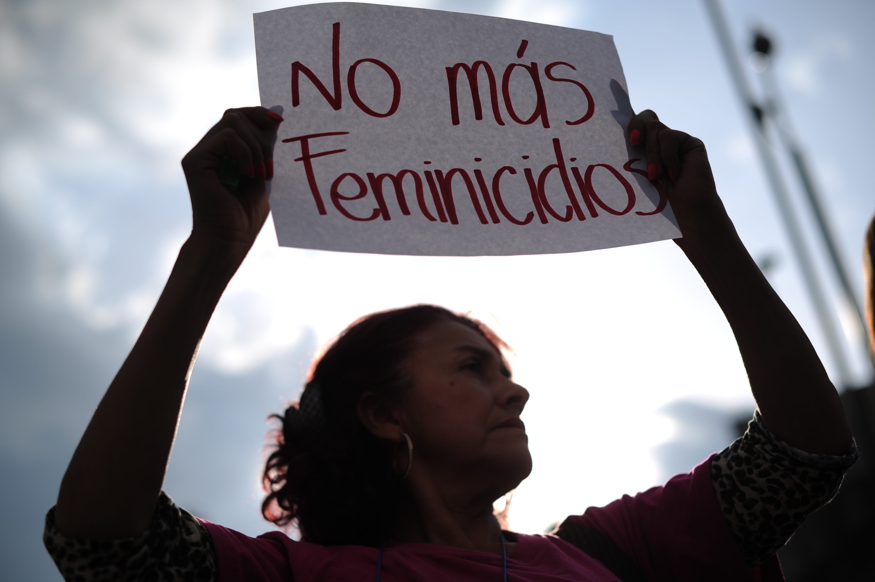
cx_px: 438
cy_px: 291
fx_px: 1214
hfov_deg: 39.6
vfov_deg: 27.0
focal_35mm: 50
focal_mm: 50
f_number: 2.2
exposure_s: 1/8000
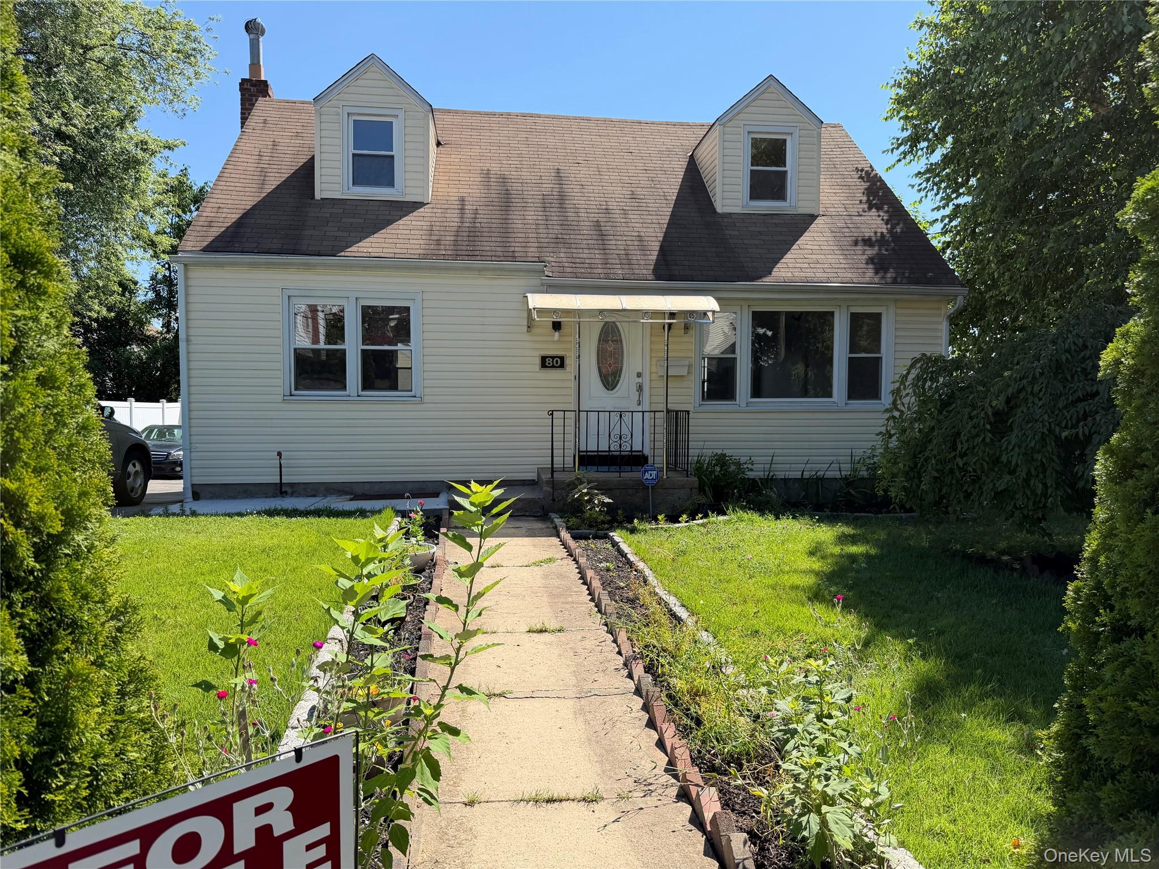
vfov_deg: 56.8
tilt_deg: -3.6
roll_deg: +0.2
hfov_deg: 71.6
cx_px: 580
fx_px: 804
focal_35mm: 24
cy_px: 434
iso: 80
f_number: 1.78
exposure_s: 1/2445
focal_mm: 6.76
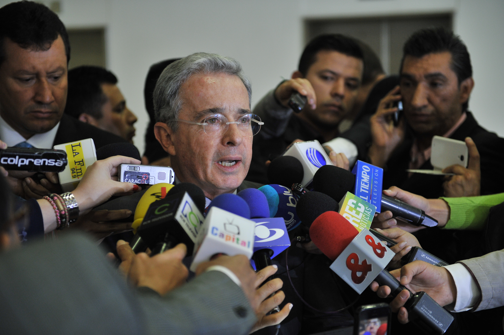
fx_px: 979
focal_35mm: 70
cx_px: 252
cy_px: 168
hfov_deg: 28.9
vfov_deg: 19.4
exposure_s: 1/200
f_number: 2.8
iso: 1600
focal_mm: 70
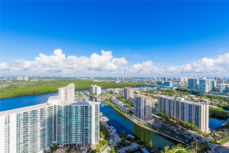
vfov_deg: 72.0
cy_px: 76
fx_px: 105
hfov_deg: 95.0
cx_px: 114
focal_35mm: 16
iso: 250
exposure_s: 1/800
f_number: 7.1
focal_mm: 11
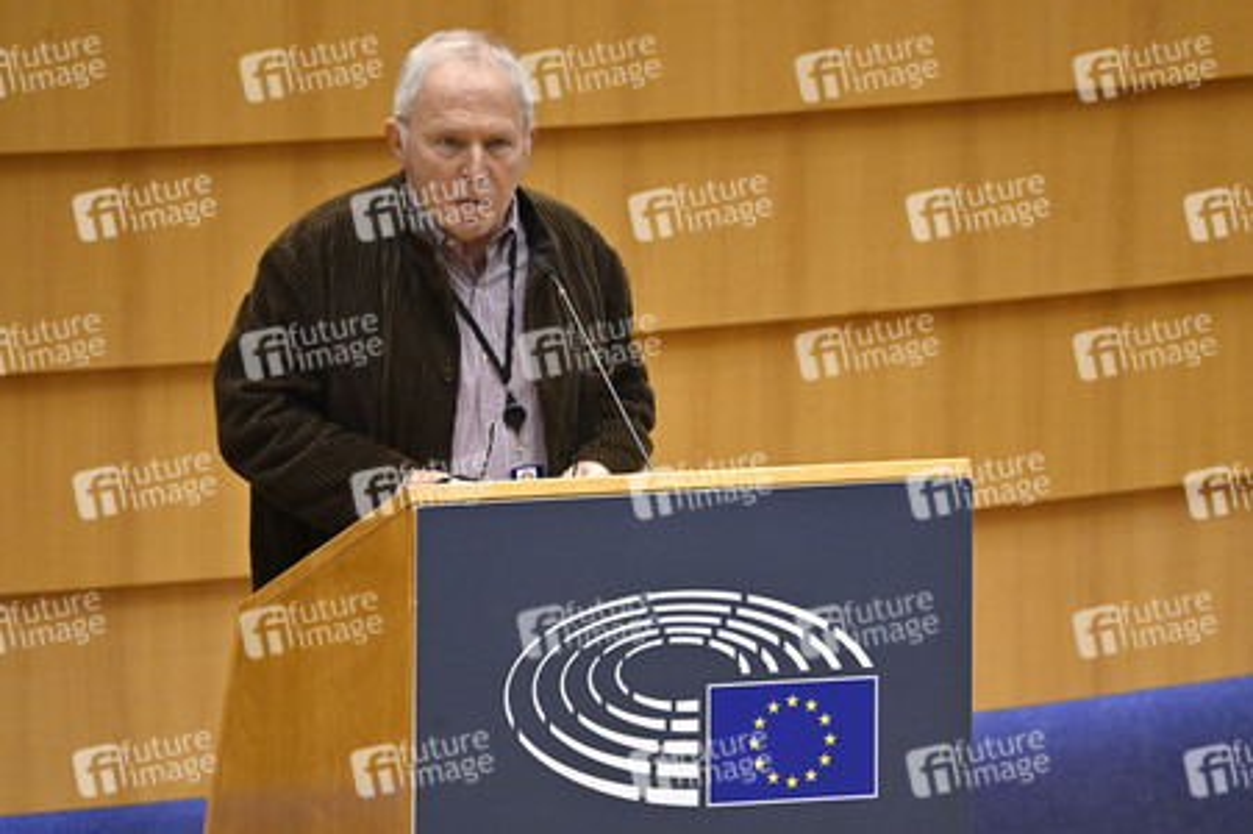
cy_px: 417
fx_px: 20867
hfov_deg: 3.4
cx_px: 626
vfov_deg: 2.3
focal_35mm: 600
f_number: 6.3
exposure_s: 1/500
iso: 4000
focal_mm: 600
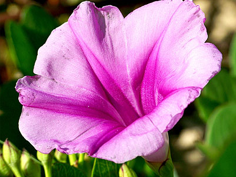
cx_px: 132
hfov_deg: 6.0
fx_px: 2270
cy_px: 78
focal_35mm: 333
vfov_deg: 4.5
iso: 80
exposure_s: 1/640
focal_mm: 49.7
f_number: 5.6
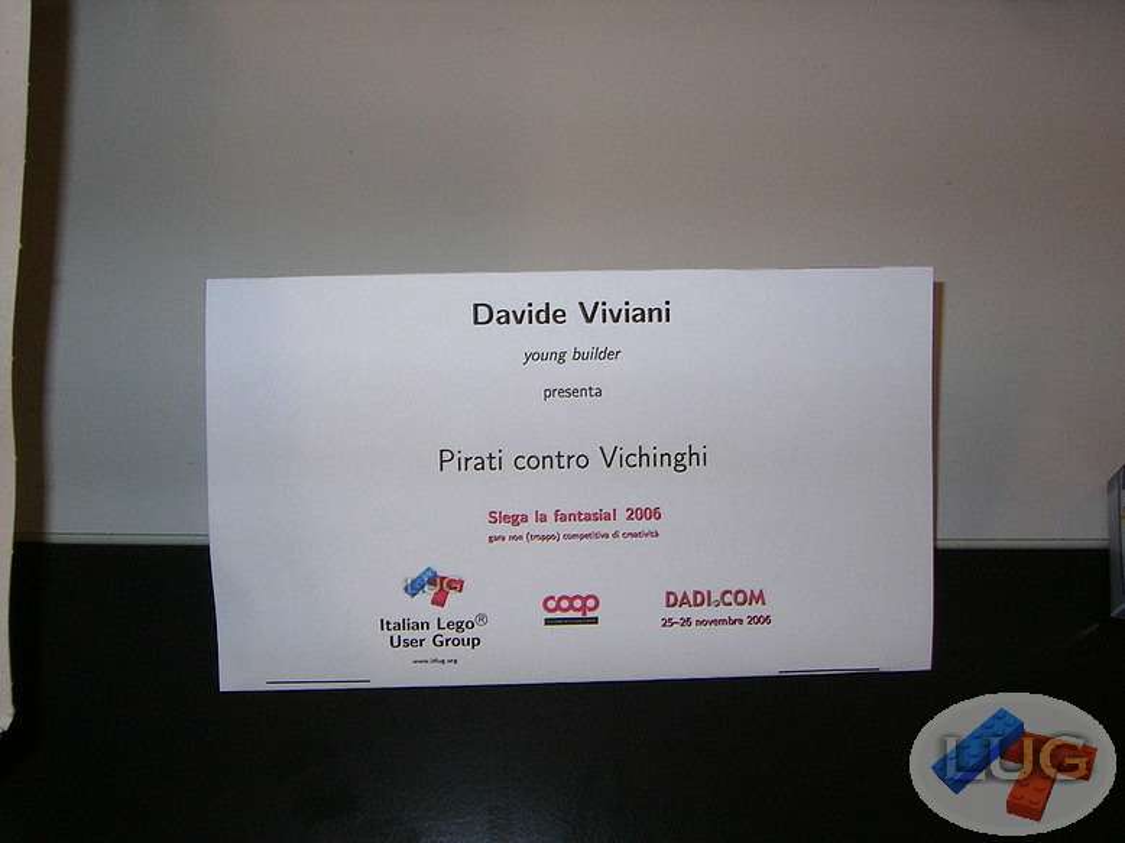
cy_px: 422
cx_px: 562
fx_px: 1170
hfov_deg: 51.4
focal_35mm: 36
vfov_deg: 39.6
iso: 100
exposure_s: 1/30
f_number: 4.8
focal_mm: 5.6
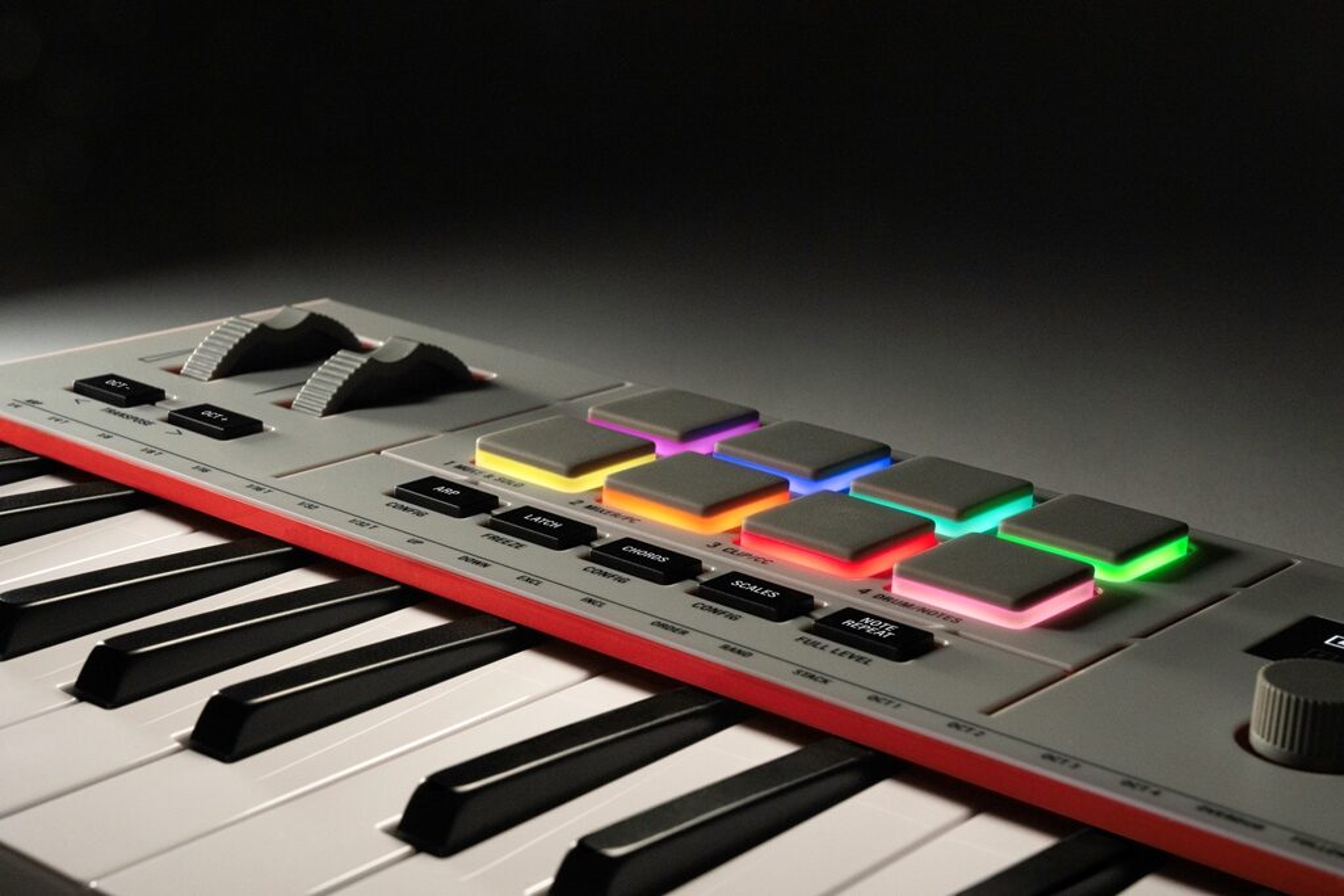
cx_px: 672
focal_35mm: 67
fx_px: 2502
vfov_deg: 20.3
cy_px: 448
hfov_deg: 30.1
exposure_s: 1/60
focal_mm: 67
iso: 6400
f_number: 22
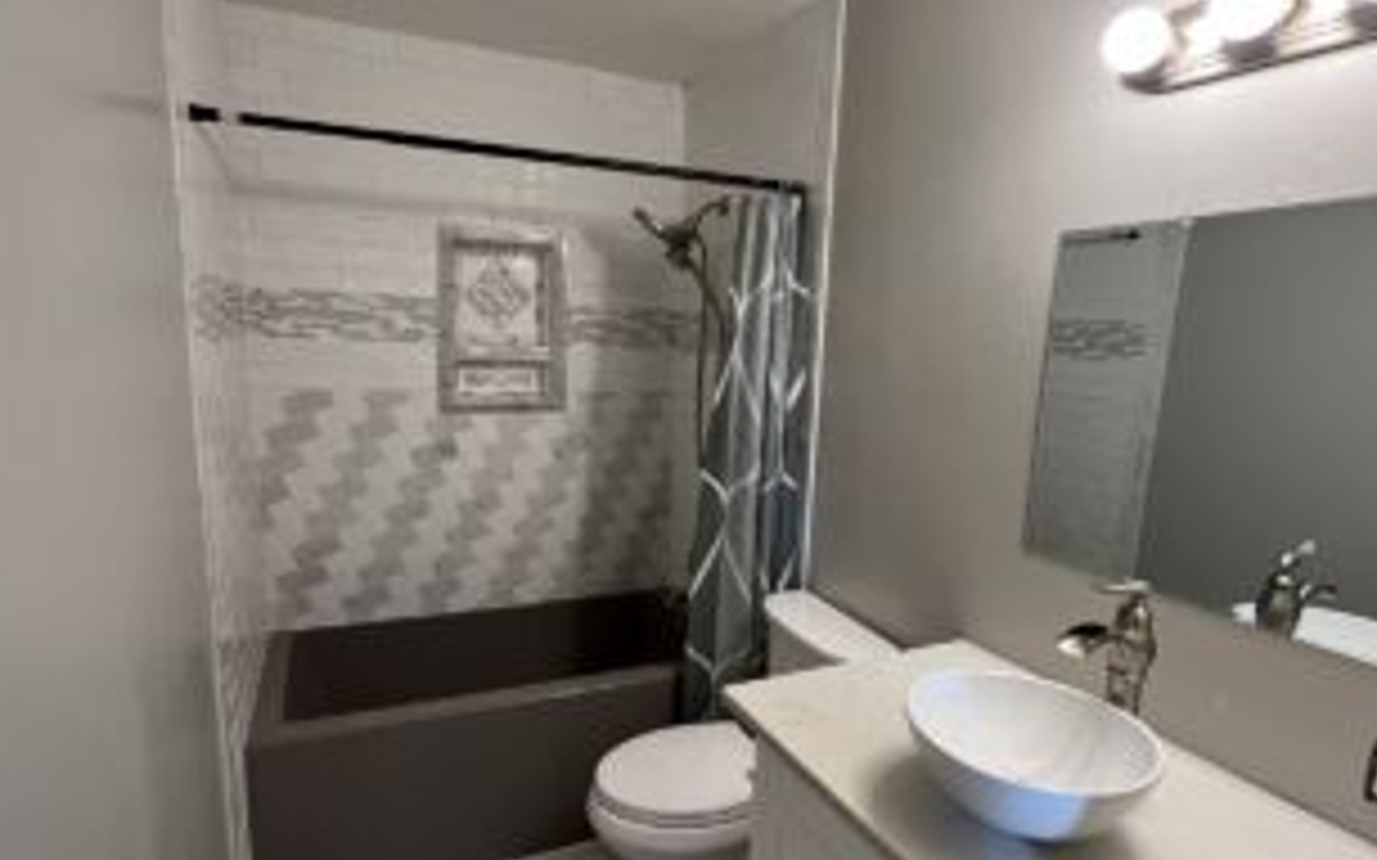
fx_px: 675
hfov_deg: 91.1
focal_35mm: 18
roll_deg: -1.8
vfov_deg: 64.9
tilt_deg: -10.5
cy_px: 459
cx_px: 657
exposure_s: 1/60
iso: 250
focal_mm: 1.57
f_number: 1.8
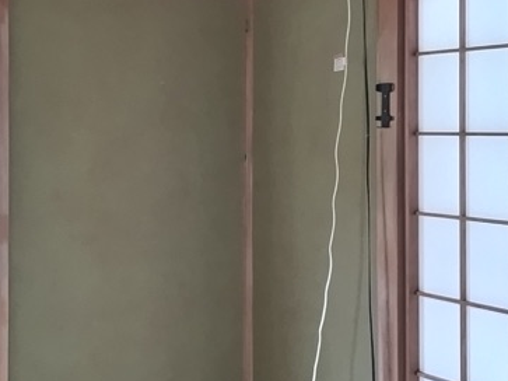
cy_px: 109
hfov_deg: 22.7
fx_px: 1262
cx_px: 214
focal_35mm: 86
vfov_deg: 17.1
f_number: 1.79
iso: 826
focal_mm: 4.8
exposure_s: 1/60
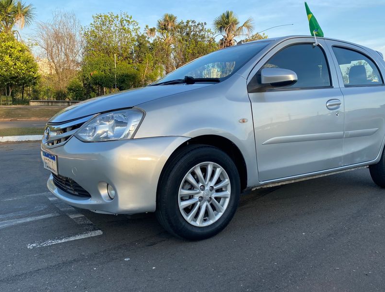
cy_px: 143
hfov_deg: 58.0
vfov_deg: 45.7
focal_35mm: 31
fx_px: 346
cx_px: 220
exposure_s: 1/793
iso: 32
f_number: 1.8
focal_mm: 4.25
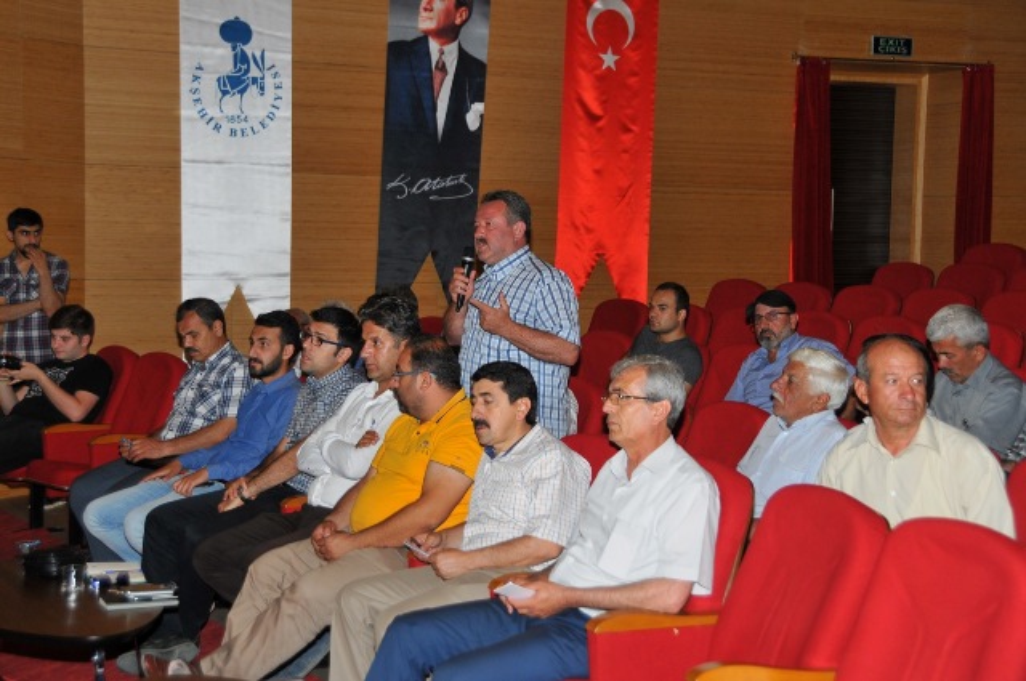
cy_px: 340
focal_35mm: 60
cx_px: 513
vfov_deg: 22.6
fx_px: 1708
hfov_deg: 33.4
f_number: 5.6
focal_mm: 40
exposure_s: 1/60
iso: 400
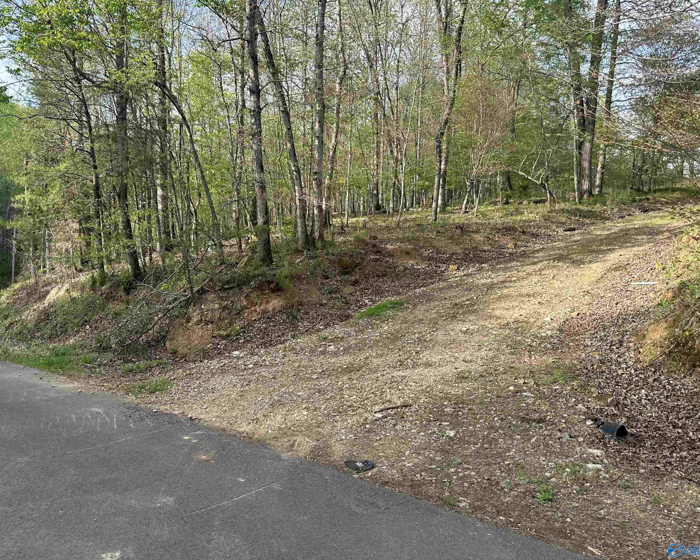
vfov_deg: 51.4
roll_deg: -0.9
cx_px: 302
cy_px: 248
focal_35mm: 28
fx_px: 580
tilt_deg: +0.4
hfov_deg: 62.0
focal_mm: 6.86
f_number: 1.78
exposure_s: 1/1029
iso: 80
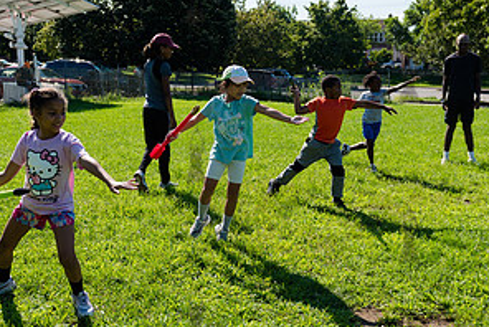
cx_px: 195
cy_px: 154
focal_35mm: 47
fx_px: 639
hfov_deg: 41.7
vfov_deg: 28.7
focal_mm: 24
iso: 200
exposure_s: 1/1250
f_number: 3.5
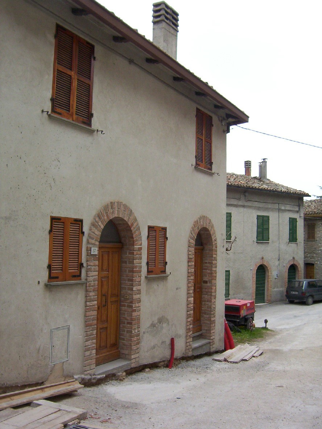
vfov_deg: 51.4
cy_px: 214
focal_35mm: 36
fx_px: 446
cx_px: 161
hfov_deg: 39.7
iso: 100
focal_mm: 5.54
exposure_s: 1/387
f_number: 5.24
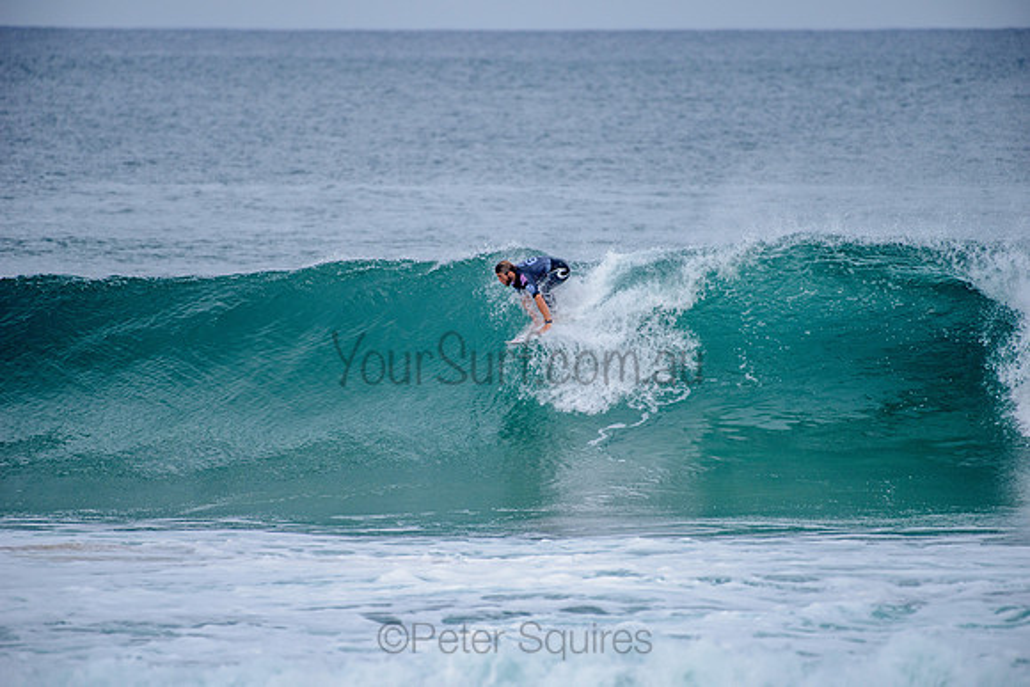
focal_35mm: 500
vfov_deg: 2.8
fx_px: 14308
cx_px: 515
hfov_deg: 4.1
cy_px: 344
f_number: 5.6
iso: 250
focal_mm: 500
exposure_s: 1/2000
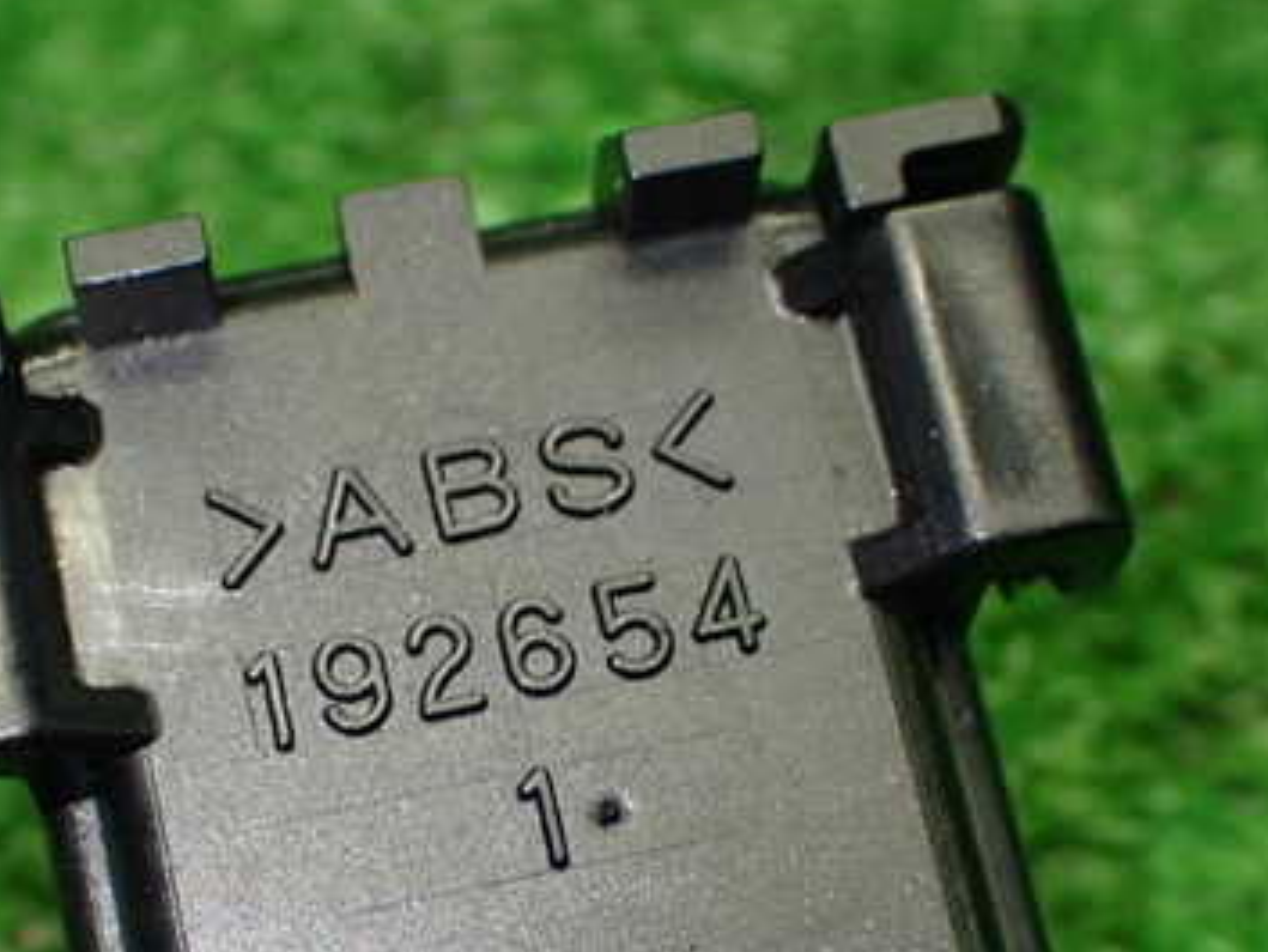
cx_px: 532
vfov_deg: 17.3
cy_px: 704
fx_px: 3115
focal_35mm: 85
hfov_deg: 23.0
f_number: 3.2
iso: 800
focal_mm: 9.01
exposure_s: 1/160
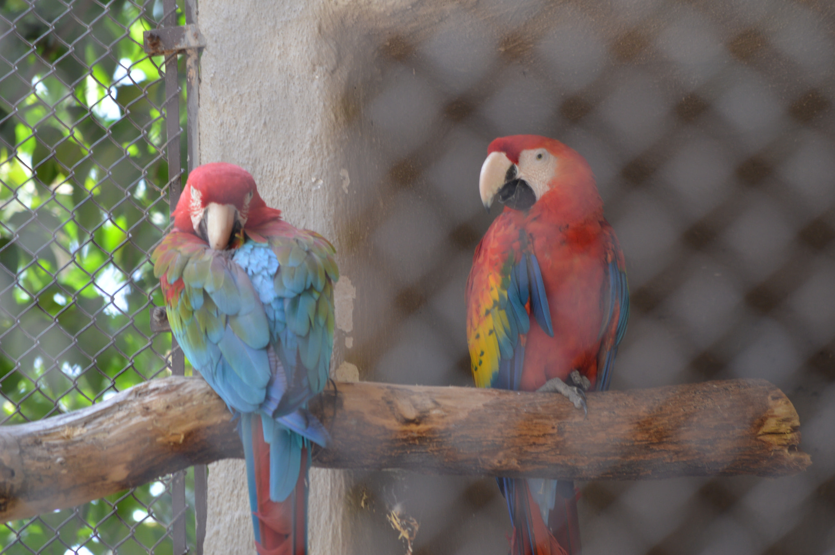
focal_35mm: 300
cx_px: 418
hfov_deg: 6.9
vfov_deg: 4.6
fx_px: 6953
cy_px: 278
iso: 200
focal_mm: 200
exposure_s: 1/40
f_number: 5.6
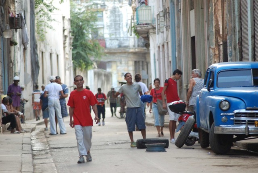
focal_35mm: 248
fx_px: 1775
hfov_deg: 8.3
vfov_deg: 5.6
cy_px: 86
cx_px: 129
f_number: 4.8
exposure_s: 1/80
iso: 400
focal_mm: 165
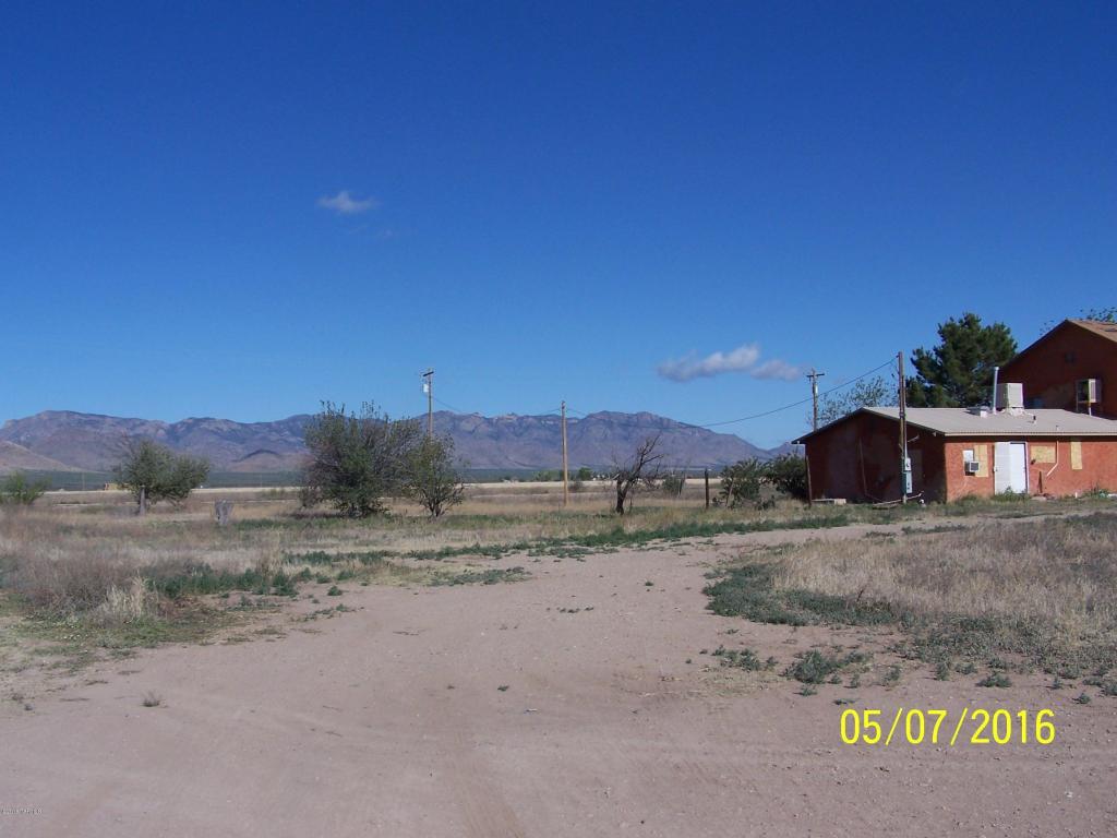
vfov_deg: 37.7
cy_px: 419
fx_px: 1226
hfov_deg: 49.0
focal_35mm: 38
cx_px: 558
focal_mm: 6.3
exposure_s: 1/750
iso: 80
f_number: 5.6
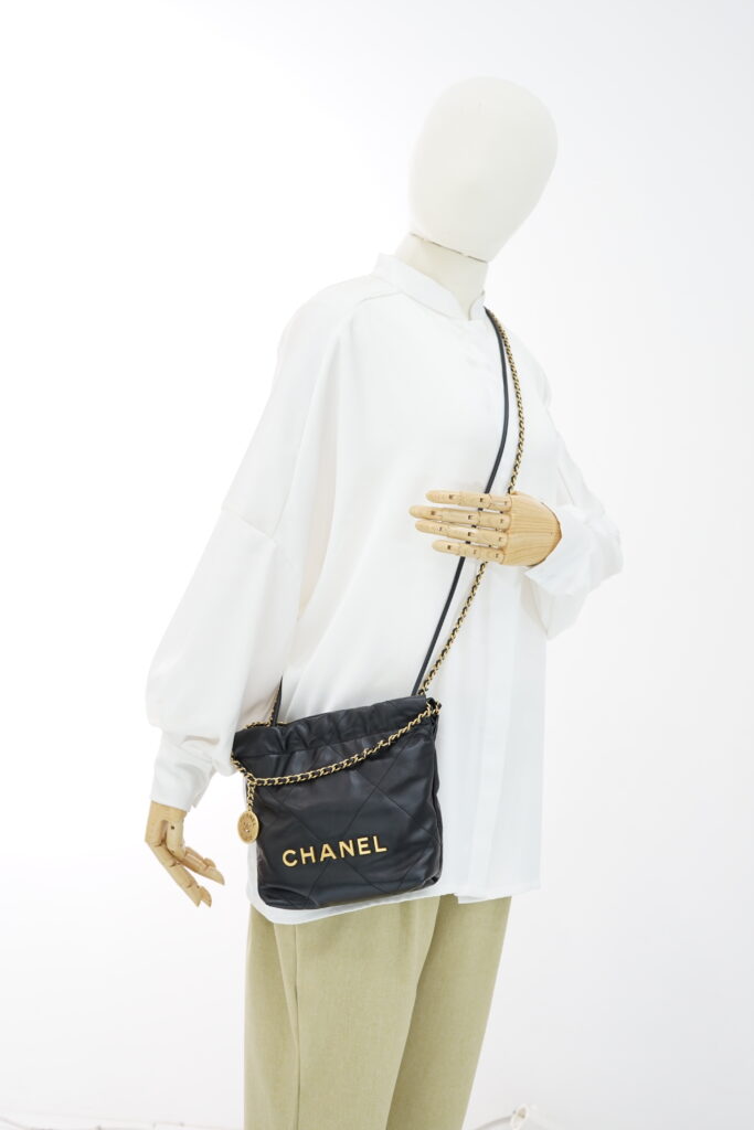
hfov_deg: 27.0
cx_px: 377
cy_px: 565
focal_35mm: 50
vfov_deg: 39.6
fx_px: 1570
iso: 640
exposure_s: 1/8
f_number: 6.3
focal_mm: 50
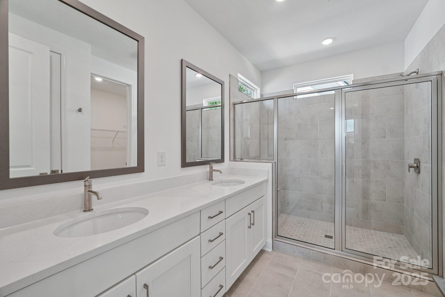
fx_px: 185
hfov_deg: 100.4
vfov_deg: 77.3
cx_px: 222
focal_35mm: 15
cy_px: 148
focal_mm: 10
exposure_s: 1/20
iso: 400
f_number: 8
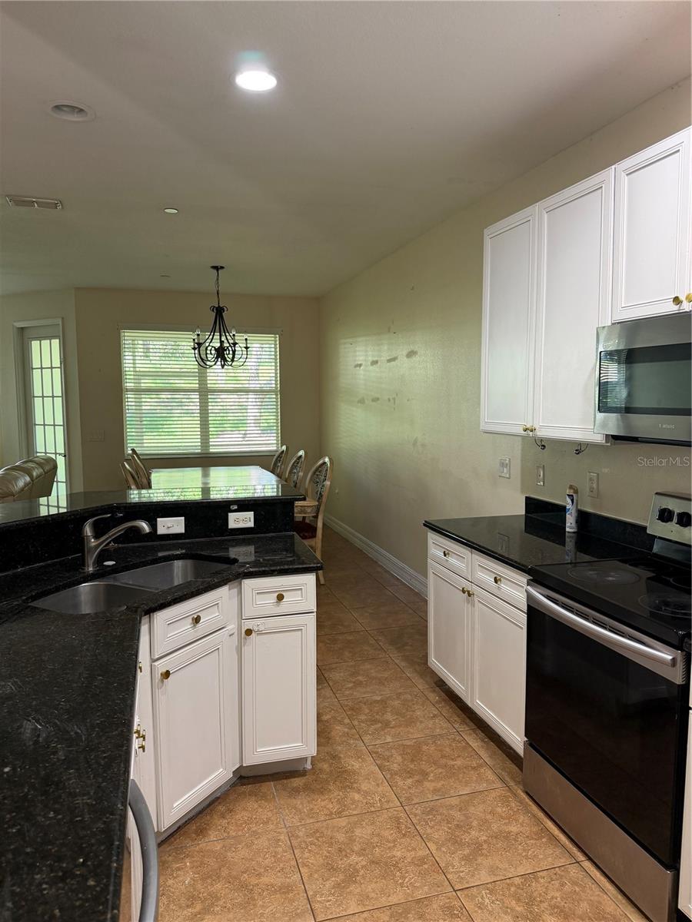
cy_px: 461
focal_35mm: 24
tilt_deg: -5.6
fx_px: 640
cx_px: 346
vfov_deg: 71.6
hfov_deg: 56.8
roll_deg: +0.6
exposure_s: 1/60
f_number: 1.78
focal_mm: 6.76
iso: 200
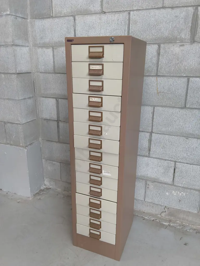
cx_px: 100
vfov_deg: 65.3
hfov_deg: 51.4
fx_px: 208
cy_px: 133
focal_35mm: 27
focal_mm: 2.87
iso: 125
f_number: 2
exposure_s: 1/100
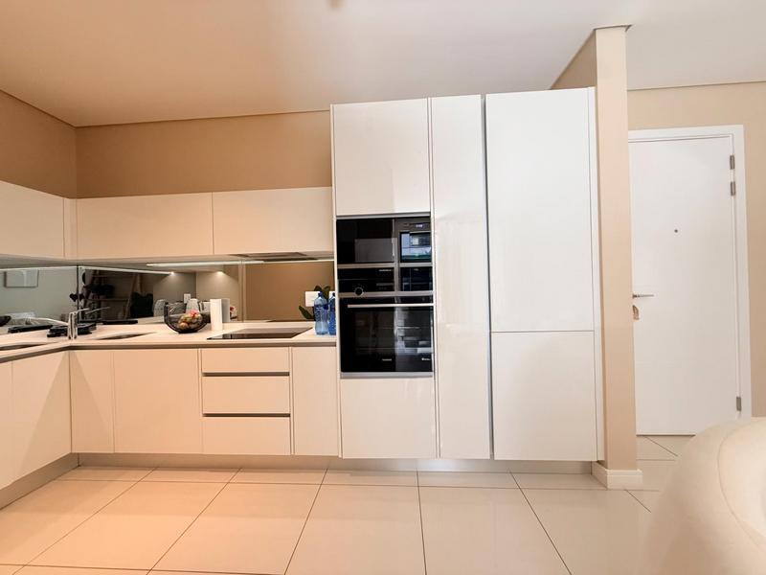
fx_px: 310
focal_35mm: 14
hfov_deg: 102.1
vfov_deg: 85.7
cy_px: 288
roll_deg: +1.4
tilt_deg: -0.1
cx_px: 383
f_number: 2.2
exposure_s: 1/100
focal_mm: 2.22
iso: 200
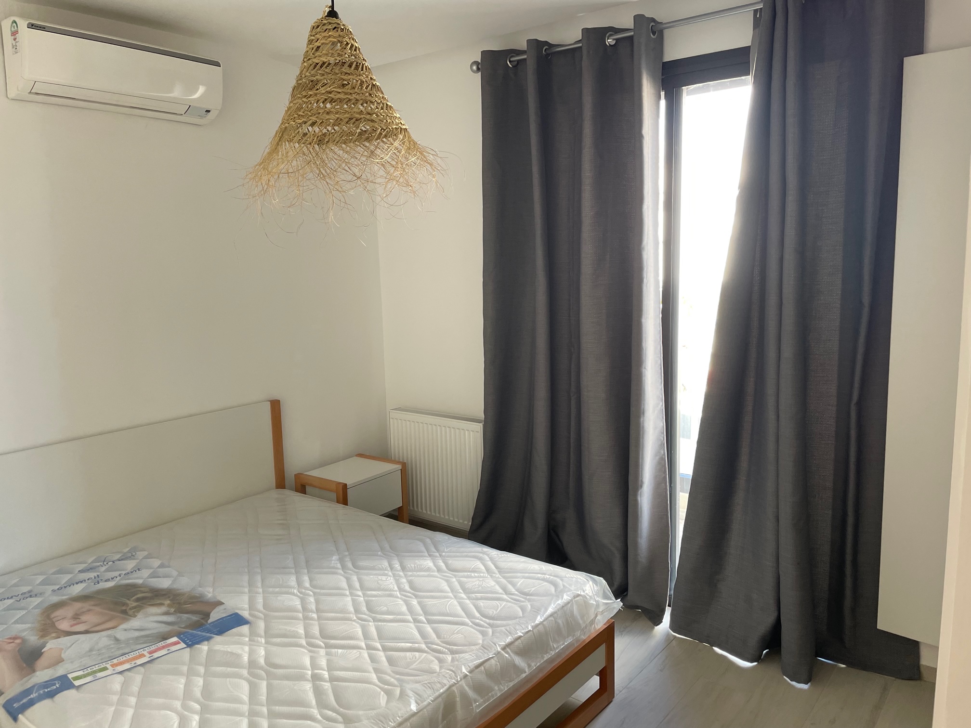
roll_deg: +1.2
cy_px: 364
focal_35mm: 26
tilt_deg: -8.4
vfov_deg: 53.1
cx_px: 486
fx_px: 729
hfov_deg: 67.3
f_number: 1.6
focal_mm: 4.2
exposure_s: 1/120
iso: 125
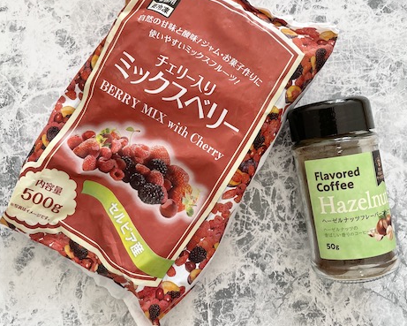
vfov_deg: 44.4
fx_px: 398
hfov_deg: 54.0
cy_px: 136
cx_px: 231
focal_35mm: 33
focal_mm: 4.2
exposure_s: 1/60
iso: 80
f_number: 1.6
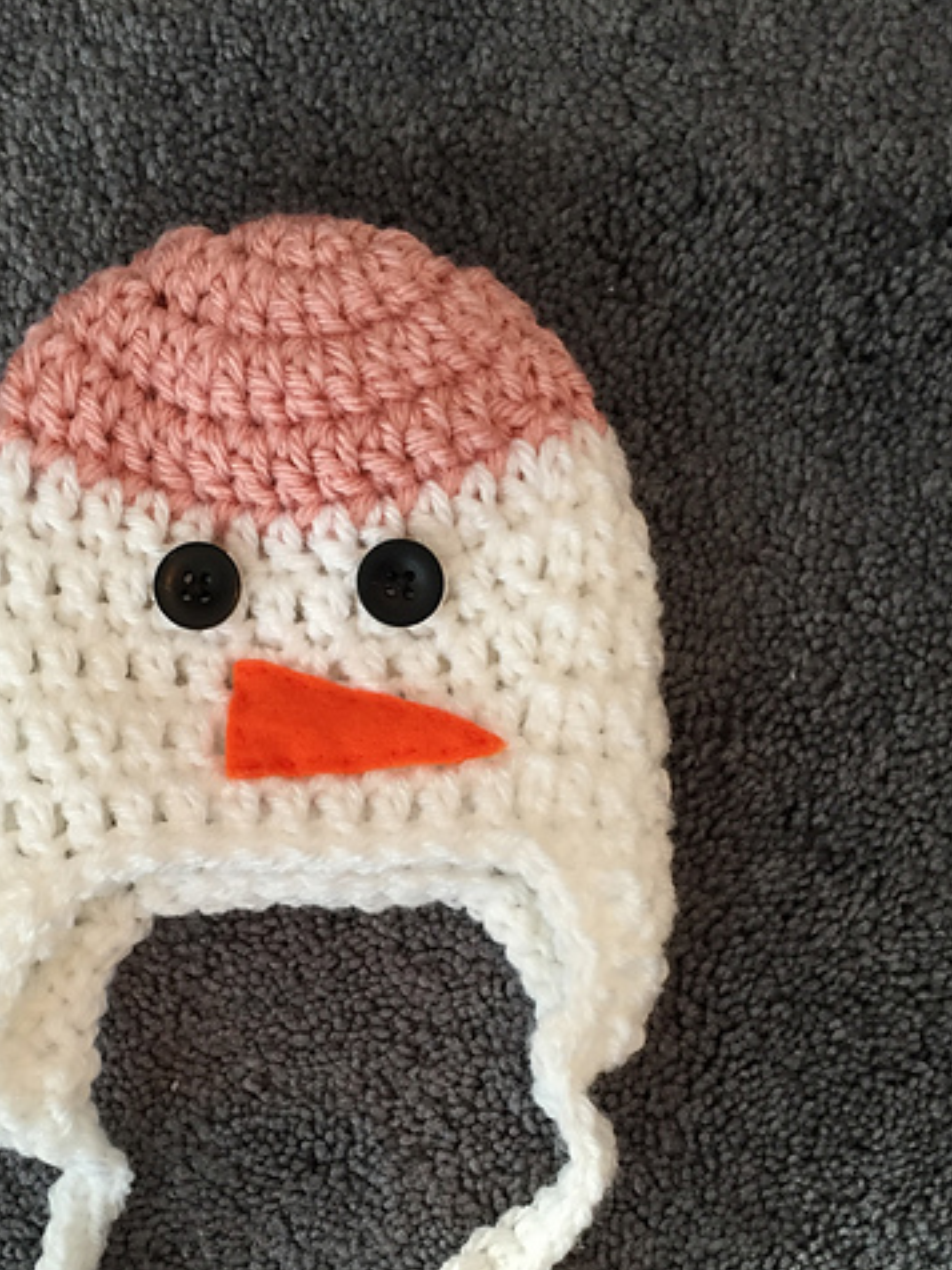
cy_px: 840
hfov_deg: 36.5
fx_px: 1430
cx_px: 336
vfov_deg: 47.1
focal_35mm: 39
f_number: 2.2
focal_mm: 4.15
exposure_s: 1/30
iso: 64
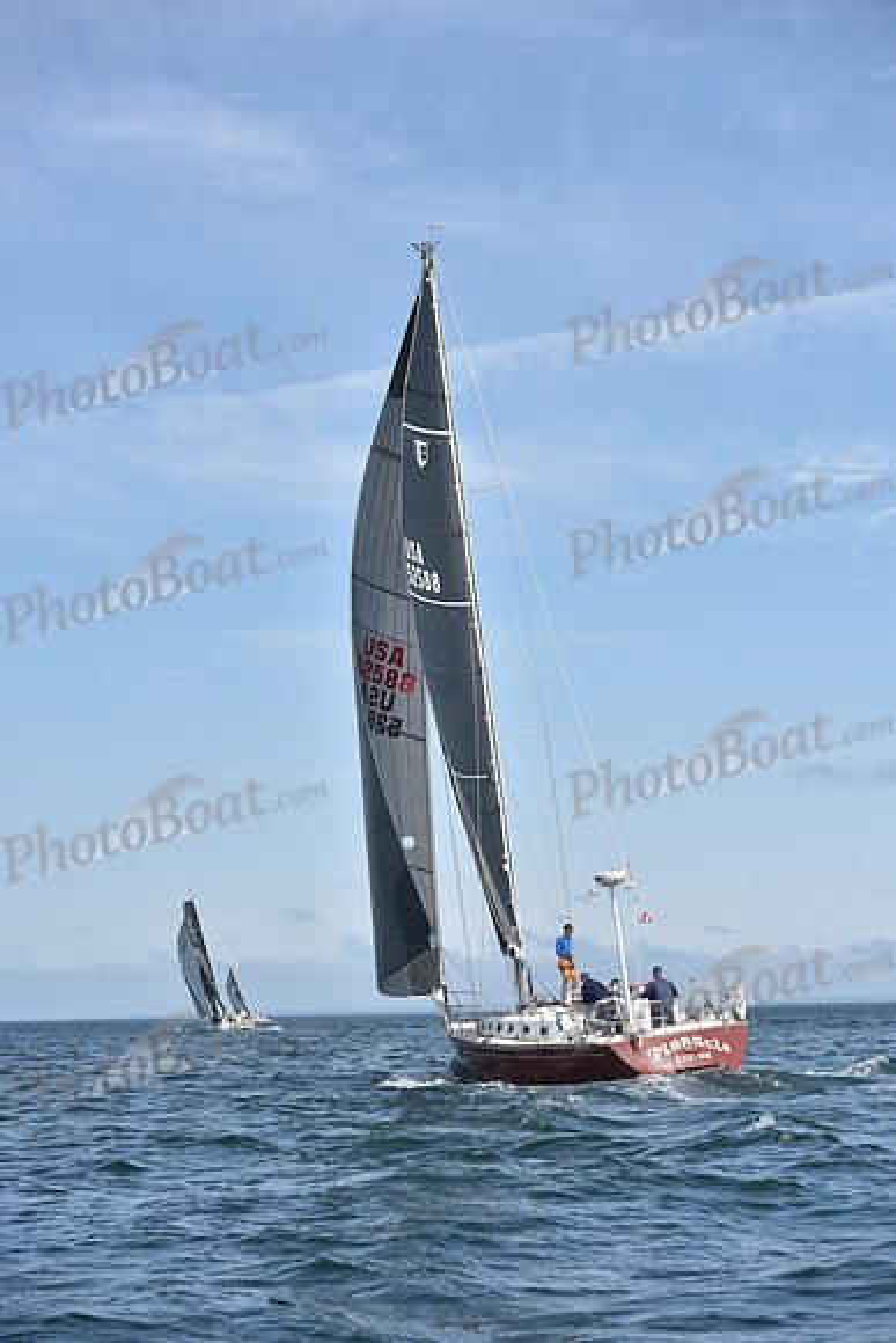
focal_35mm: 70
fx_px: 2612
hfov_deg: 19.5
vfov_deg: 28.8
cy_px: 672
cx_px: 448
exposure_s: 1/2000
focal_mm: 70
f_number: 5.6
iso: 200
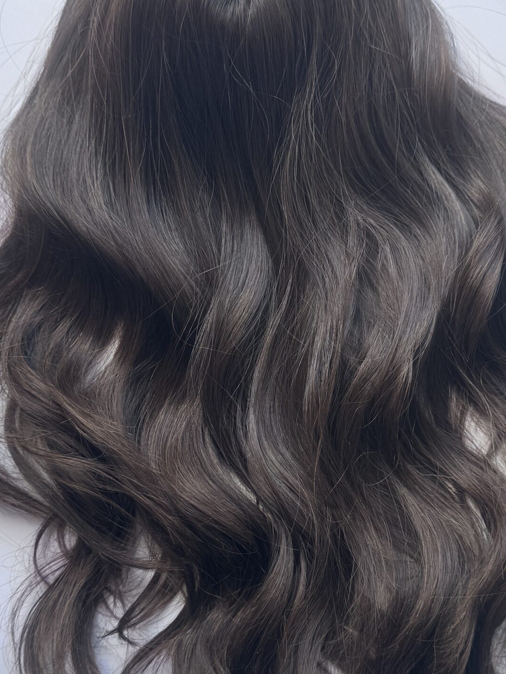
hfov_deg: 33.5
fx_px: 838
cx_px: 297
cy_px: 397
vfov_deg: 43.7
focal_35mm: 43
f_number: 1.78
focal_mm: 6.76
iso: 64
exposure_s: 1/121
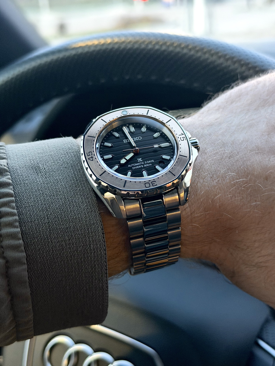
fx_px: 508
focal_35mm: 48
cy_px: 183
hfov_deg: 30.3
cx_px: 138
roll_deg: +3.1
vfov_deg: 39.7
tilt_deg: -20.7
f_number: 1.78
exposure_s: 1/29
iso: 800
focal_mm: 6.76
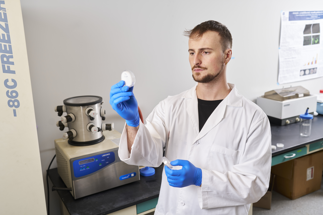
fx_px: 314
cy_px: 108
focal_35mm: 35
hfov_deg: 54.4
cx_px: 162
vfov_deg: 37.9
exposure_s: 1/125
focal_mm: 35
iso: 100
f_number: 4
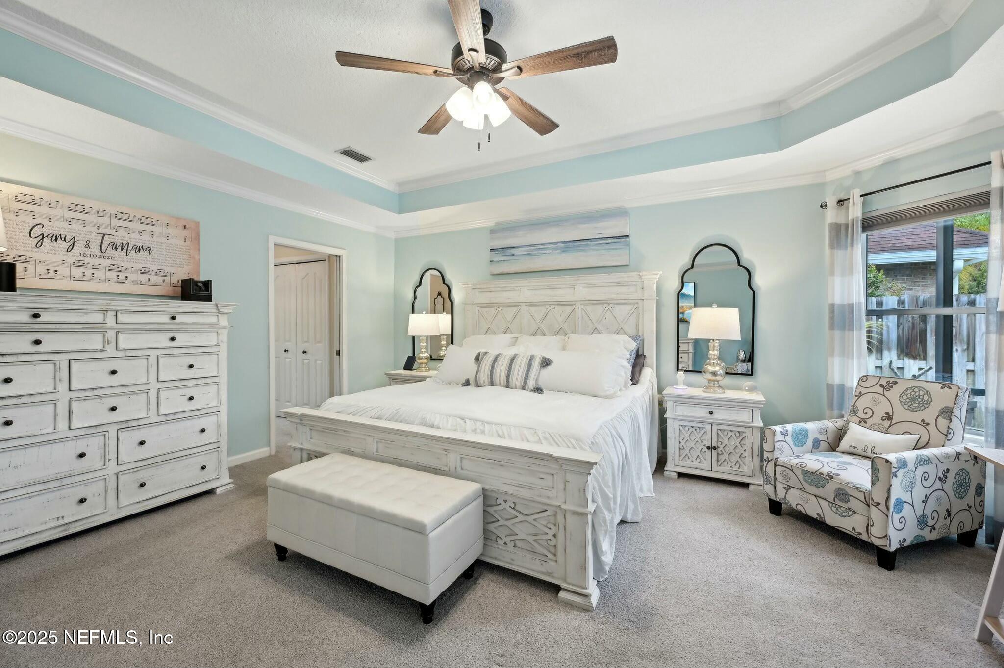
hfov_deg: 104.3
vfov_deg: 81.1
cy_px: 334
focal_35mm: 14
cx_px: 502
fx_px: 390
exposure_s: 1/10
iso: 400
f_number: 8
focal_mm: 14
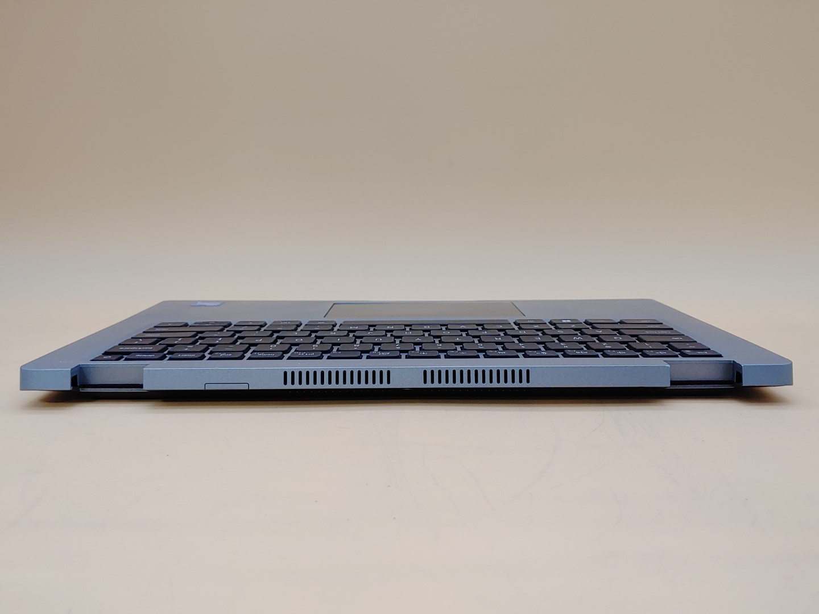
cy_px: 307
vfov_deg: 42.9
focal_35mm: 33
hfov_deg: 55.4
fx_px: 781
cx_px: 410
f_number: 1.8
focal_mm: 4.36
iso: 50
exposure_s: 1/74
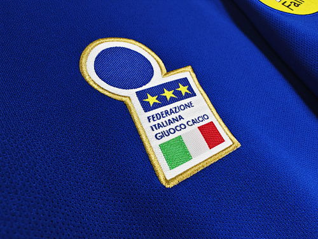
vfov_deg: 58.9
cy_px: 120
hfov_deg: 73.9
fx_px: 211
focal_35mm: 23
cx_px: 159
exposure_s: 1/100
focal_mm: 2.59
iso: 124
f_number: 2.2
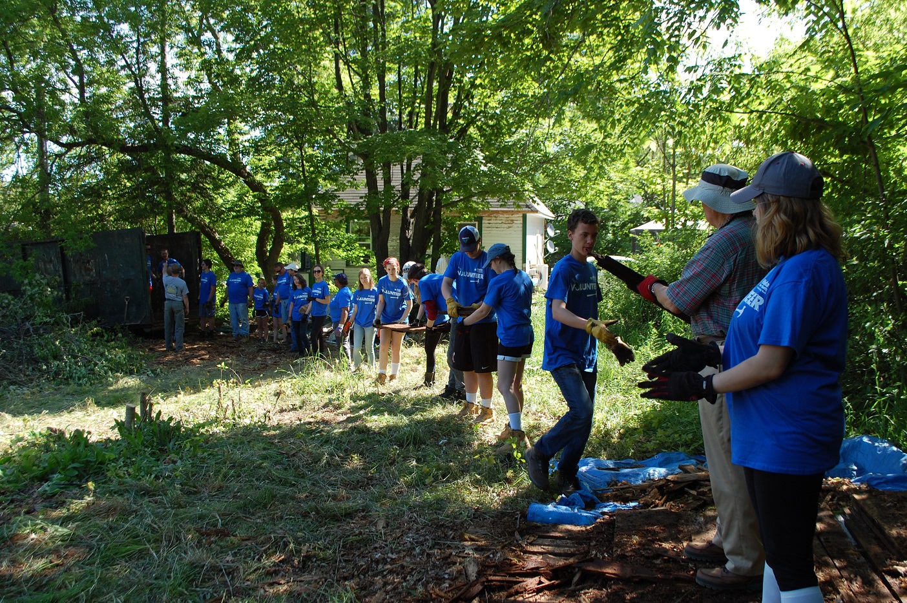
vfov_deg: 36.8
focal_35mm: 36
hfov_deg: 53.2
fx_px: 906
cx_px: 454
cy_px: 302
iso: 200
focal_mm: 24
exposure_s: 1/160
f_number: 6.3
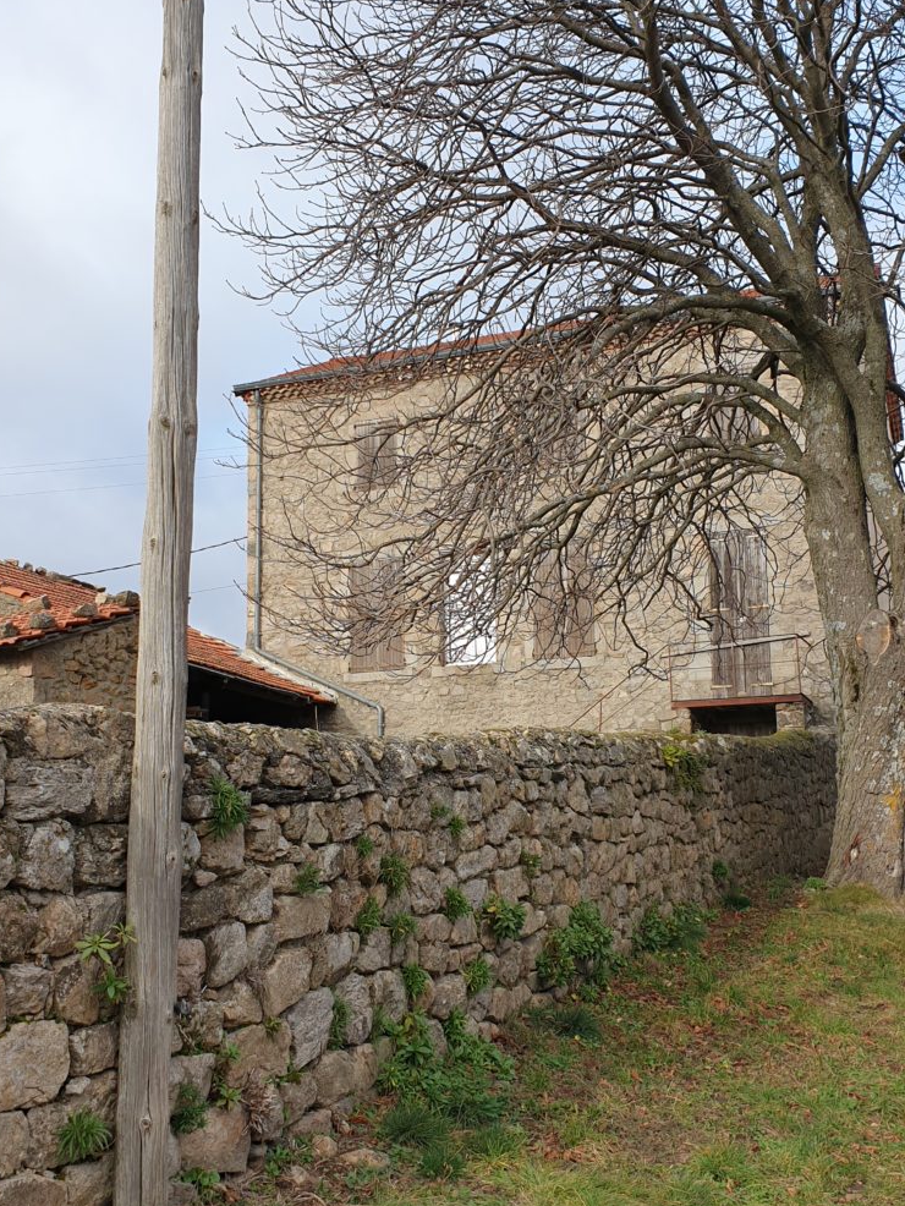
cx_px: 437
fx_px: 941
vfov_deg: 65.3
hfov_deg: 51.4
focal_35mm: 27
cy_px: 614
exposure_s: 1/560
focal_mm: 4.3
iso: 50
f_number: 2.4
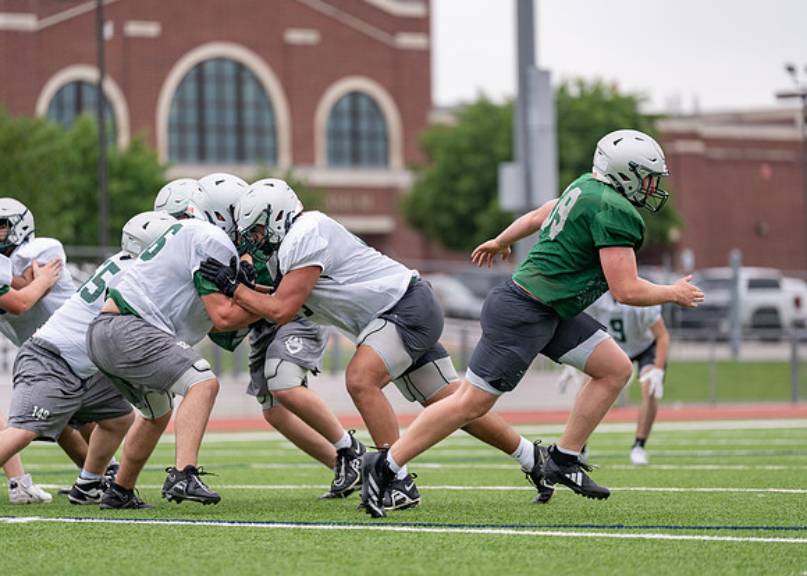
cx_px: 404
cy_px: 288
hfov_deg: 9.4
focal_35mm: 214
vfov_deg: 6.7
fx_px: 4909
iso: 250
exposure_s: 1/2500
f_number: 2.8
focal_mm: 200
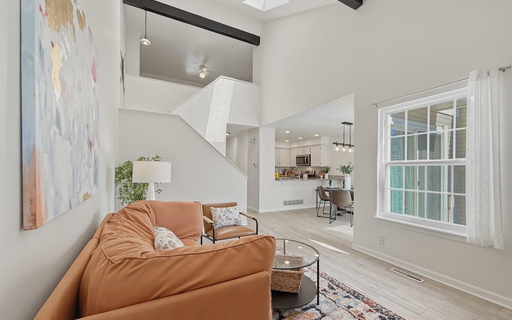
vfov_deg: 74.6
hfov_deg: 101.5
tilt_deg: -0.3
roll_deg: -0.5
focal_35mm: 15
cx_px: 258
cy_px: 174
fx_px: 209
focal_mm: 2.2
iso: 64
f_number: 2.2
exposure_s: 1/144
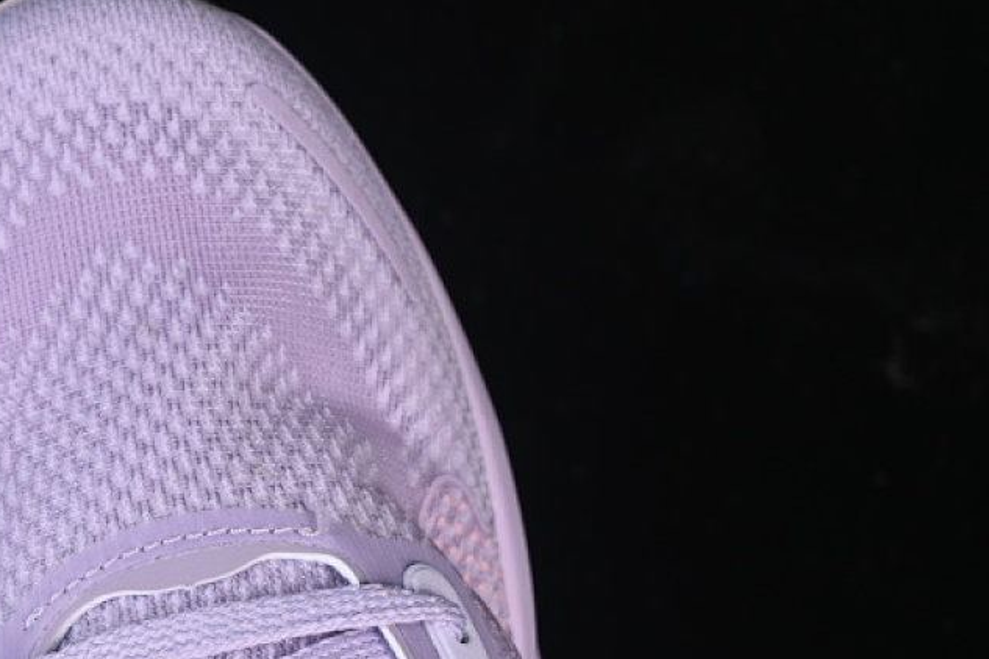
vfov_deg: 10.7
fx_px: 3516
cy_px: 484
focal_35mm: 128
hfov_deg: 15.9
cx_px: 148
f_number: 7.1
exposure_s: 1/80
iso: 160
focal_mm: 50
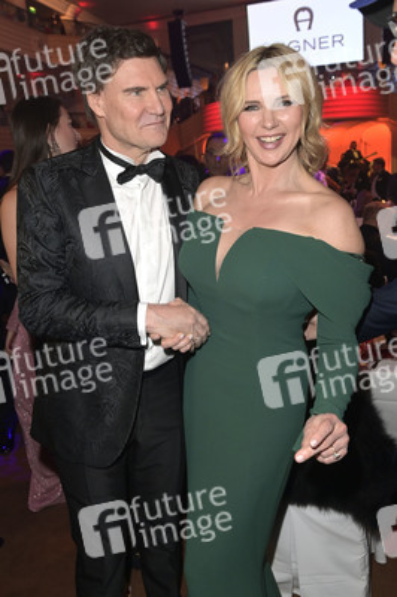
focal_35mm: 32
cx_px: 198
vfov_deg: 58.8
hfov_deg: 41.0
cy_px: 298
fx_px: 530
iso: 2000
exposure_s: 1/100
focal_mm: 32
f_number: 5.6
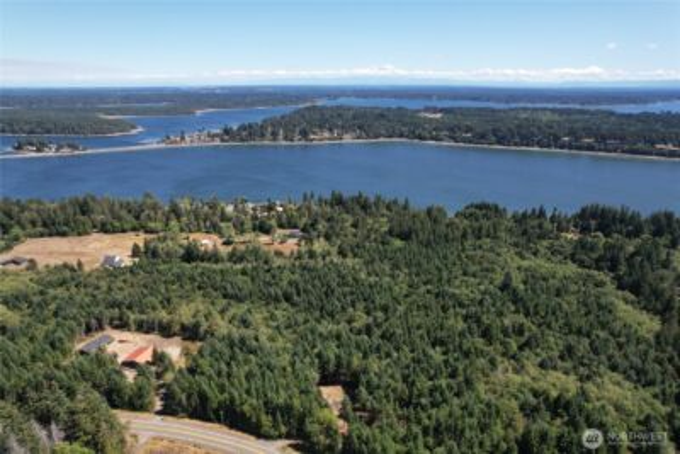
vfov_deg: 57.3
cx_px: 340
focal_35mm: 22
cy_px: 227
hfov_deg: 78.6
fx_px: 416
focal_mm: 8.38
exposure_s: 1/1250
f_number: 2.8
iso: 100
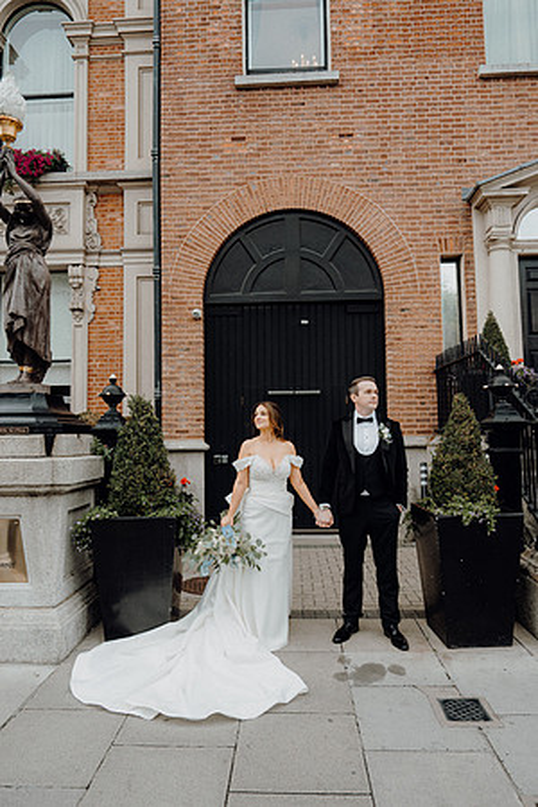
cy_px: 404
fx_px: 538
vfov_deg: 73.7
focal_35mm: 24
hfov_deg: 53.1
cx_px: 269
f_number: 3.5
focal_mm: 24
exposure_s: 1/250
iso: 200
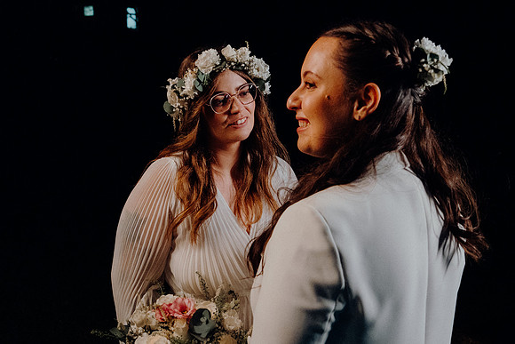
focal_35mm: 36
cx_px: 258
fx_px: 515
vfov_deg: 36.9
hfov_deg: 53.1
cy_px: 172
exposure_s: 1/160
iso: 5000
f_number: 3.5
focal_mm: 24
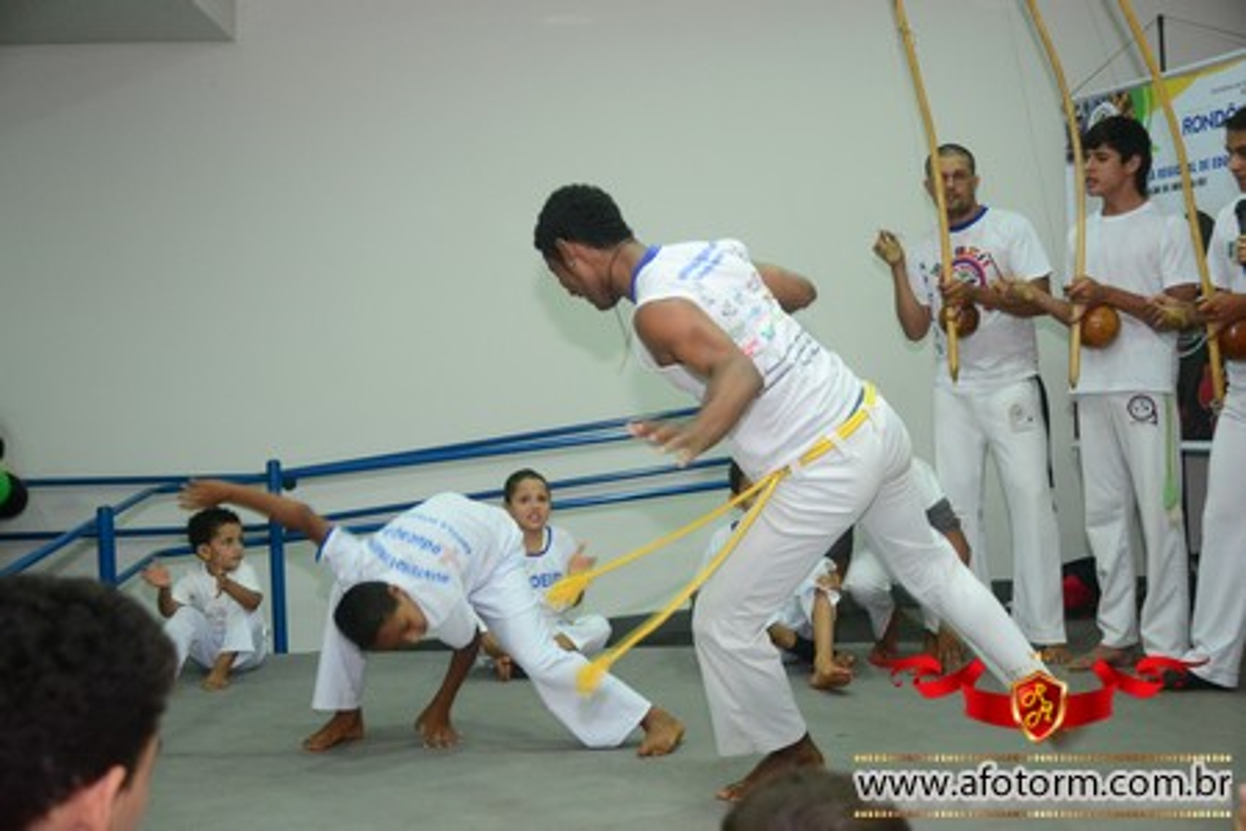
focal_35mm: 52
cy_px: 416
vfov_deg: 25.8
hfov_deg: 37.9
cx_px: 623
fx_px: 1817
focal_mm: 35
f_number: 4.2
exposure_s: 1/80
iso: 1600
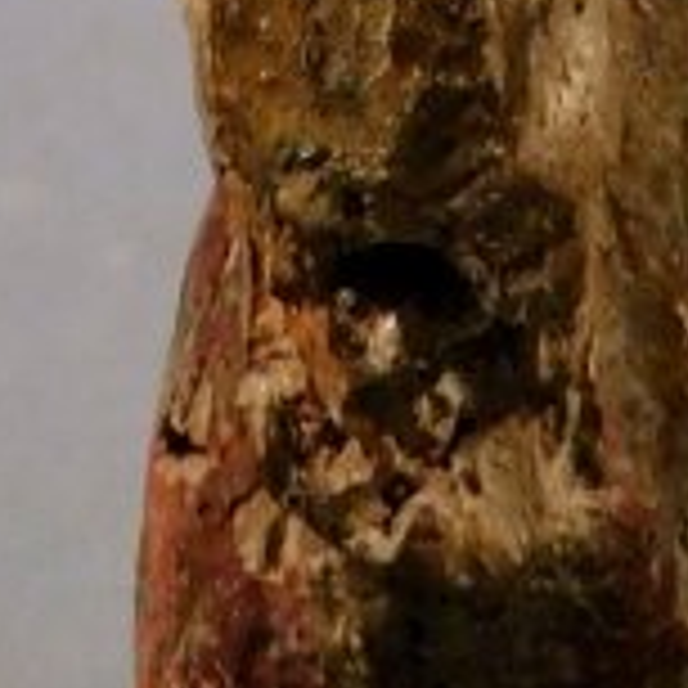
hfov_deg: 8.4
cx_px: 414
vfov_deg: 7.0
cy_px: -1758
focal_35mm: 208
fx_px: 4677
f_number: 3.5
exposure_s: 1/30
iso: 360
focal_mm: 5.4
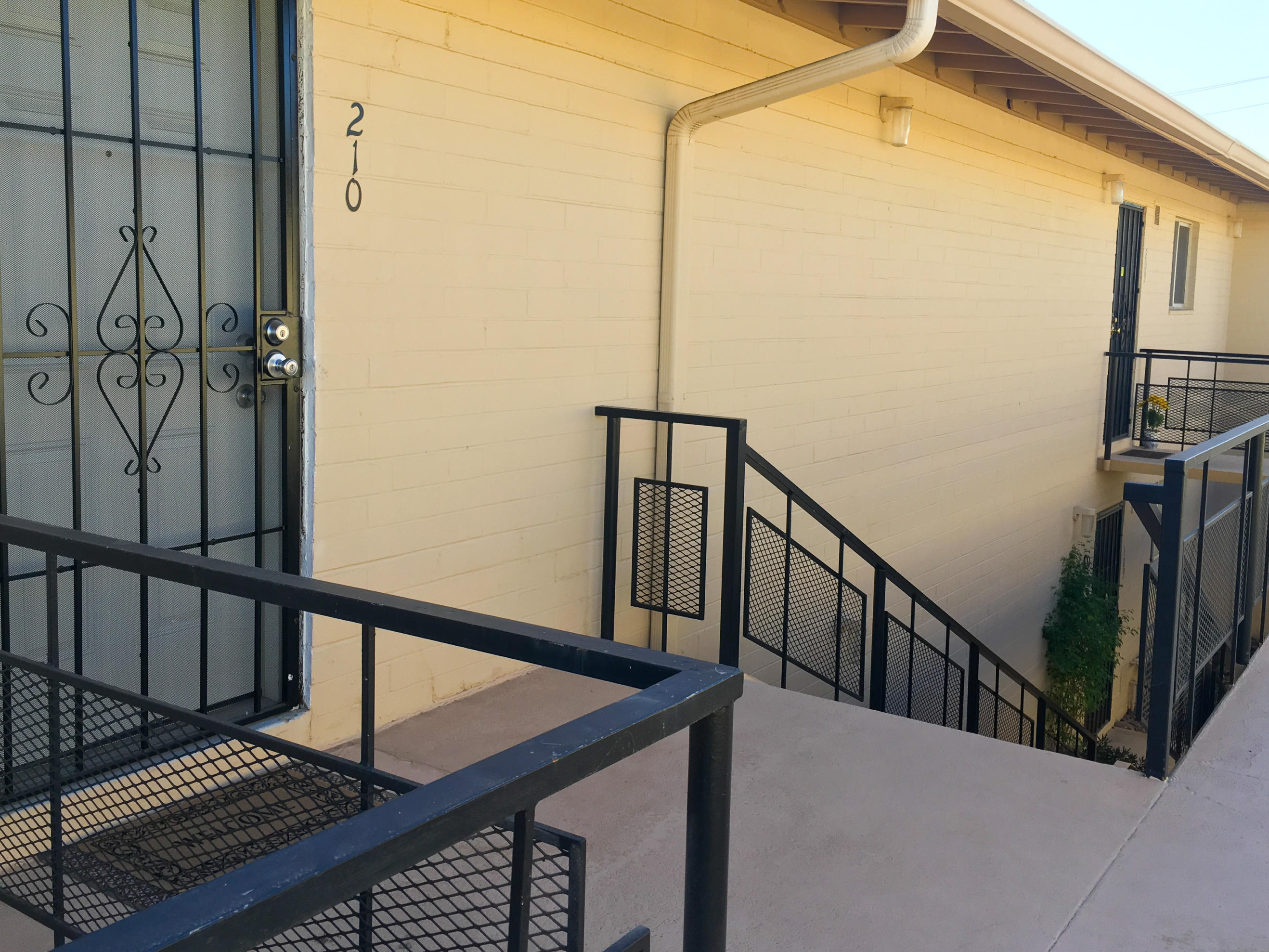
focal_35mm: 33
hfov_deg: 55.3
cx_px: 614
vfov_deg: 42.9
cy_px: 425
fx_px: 1210
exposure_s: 1/306
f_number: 2.2
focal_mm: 4.15
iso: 25
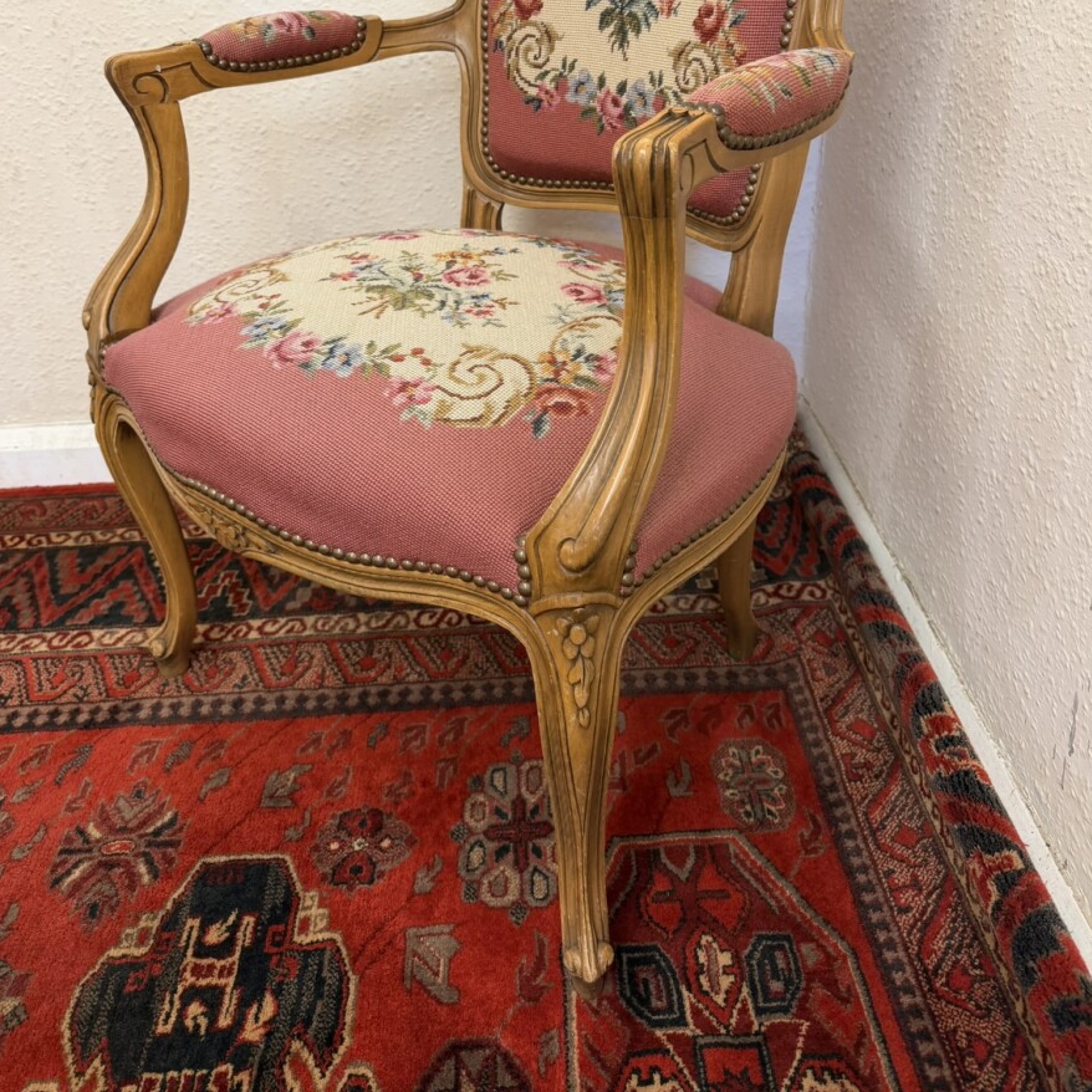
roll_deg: +1.3
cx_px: 548
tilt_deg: -25.2
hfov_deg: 55.6
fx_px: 1035
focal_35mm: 29
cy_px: 361
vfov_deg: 54.5
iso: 160
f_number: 1.78
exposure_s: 1/50
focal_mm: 6.76
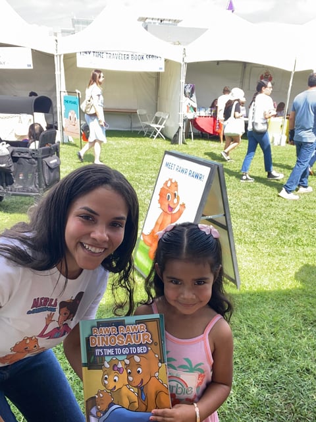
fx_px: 365
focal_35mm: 30
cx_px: 158
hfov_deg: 46.8
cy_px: 211
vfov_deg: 60.0
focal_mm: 2.71
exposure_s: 1/122
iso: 25
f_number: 2.2
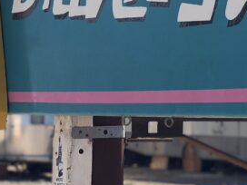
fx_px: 1399
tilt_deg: +7.3
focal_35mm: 196
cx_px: 197
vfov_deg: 7.4
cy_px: -95
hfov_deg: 10.1
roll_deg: -0.5
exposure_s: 1/1200
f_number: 2.4
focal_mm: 6
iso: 16
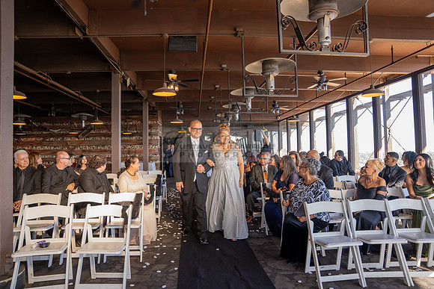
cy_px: 144
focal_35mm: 24
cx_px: 217
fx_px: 289
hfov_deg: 73.7
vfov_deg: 53.2
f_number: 3.5
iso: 320
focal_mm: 24
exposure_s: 1/100
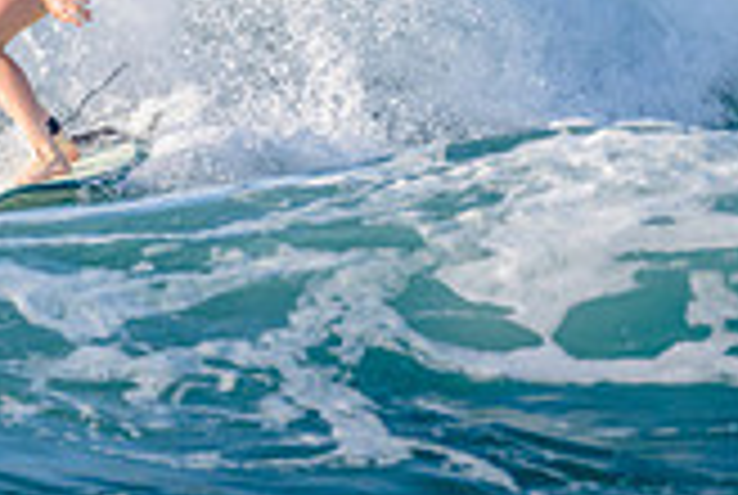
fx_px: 44401
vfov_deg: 0.6
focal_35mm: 2162
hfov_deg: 1.0
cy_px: -120
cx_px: -101
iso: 320
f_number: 5.6
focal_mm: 500
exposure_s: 1/1600
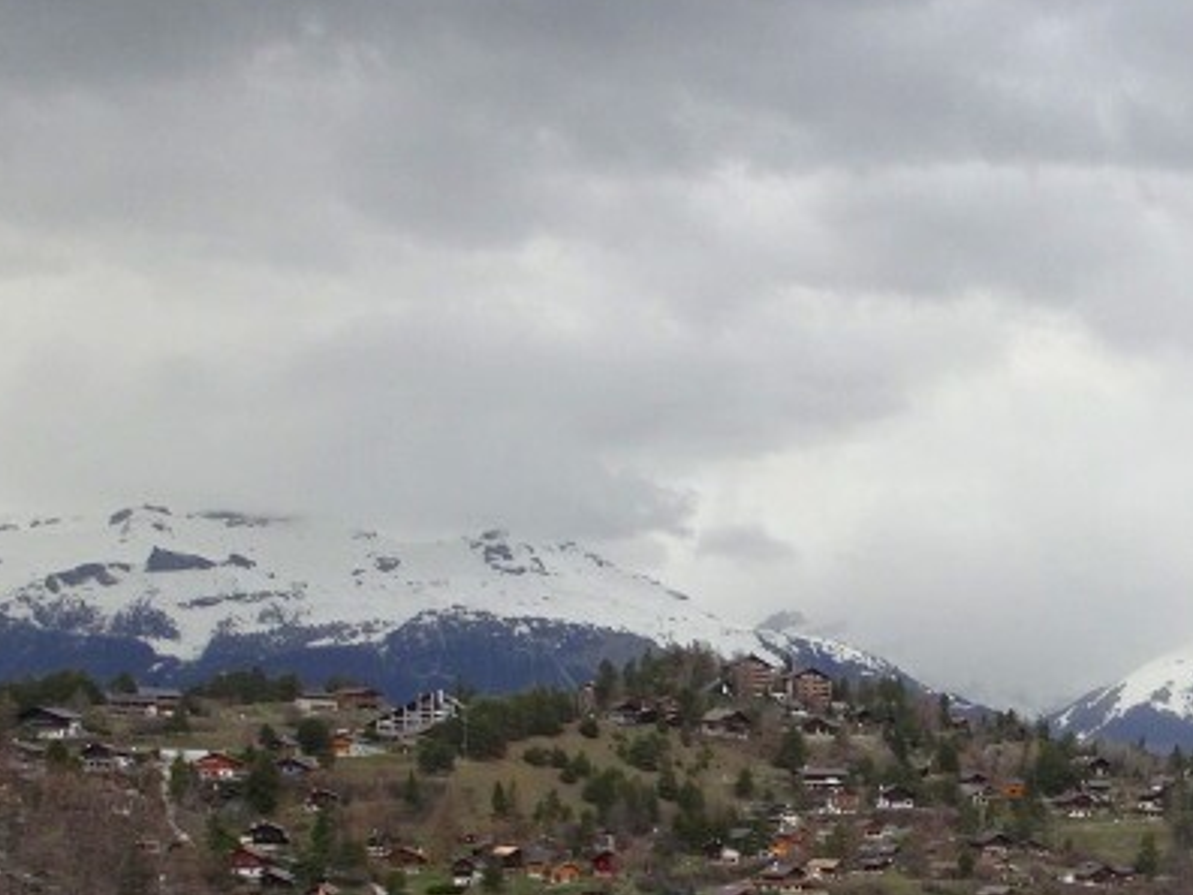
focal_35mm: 62
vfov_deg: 22.2
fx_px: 2137
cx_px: 1184
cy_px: 1019
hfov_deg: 29.2
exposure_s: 1/1250
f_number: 3.5
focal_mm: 4.1
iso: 80
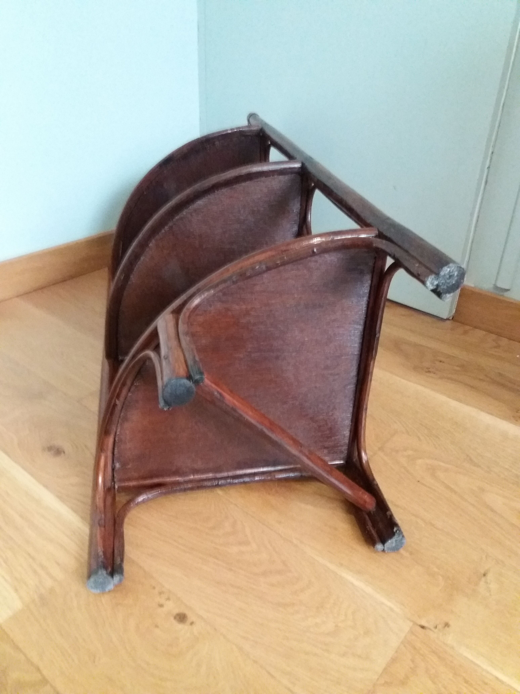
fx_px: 561
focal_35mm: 28
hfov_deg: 49.7
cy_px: 347
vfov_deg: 63.4
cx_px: 260
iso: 800
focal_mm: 3.7
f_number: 1.9
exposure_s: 1/17
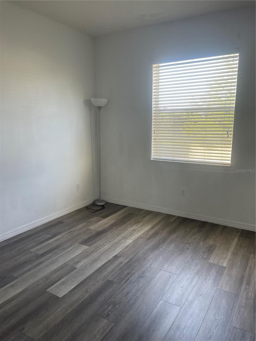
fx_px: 256
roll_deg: +1.1
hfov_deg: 53.1
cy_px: 170
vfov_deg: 67.3
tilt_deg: -8.1
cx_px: 128
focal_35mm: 26
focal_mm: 4.2
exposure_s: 1/121
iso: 80
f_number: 1.6
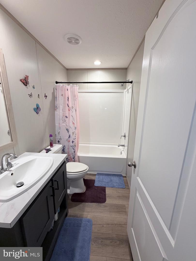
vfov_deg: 102.1
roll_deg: -1.0
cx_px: 98
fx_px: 106
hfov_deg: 85.7
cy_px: 130
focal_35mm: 14
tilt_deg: -12.0
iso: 250
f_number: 2.2
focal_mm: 2.22
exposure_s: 1/120
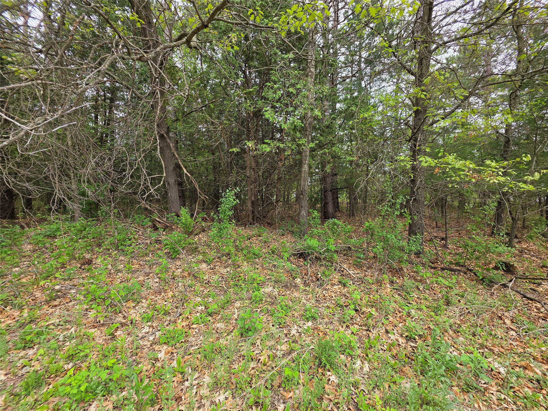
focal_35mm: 13
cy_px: 206
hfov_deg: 106.2
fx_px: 206
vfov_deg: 89.9
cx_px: 274
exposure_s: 1/120
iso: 25
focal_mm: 2.2
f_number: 1.9
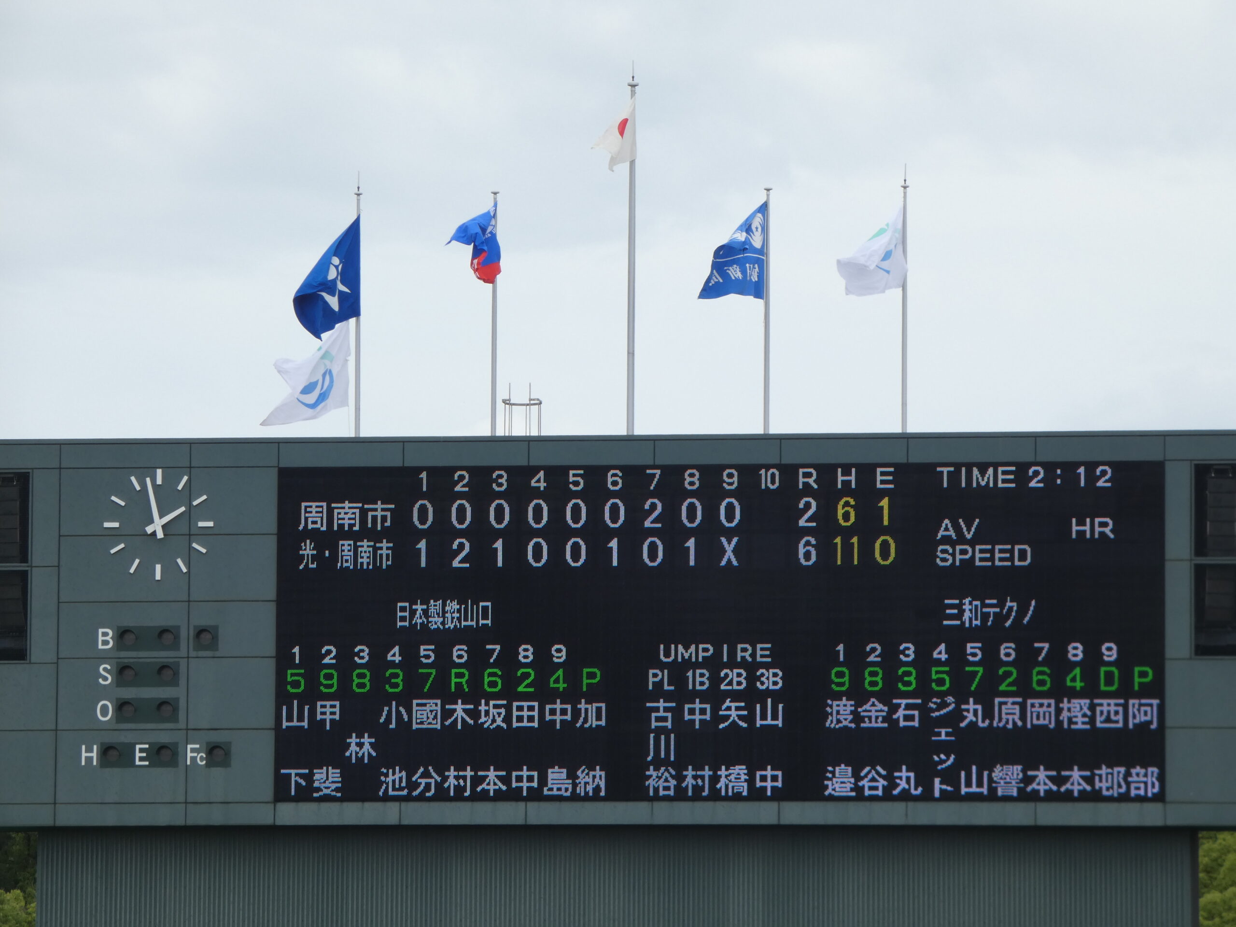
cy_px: 464
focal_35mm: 229
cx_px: 618
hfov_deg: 8.6
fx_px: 8177
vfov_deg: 6.5
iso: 80
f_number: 5.5
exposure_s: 1/320
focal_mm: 41.1
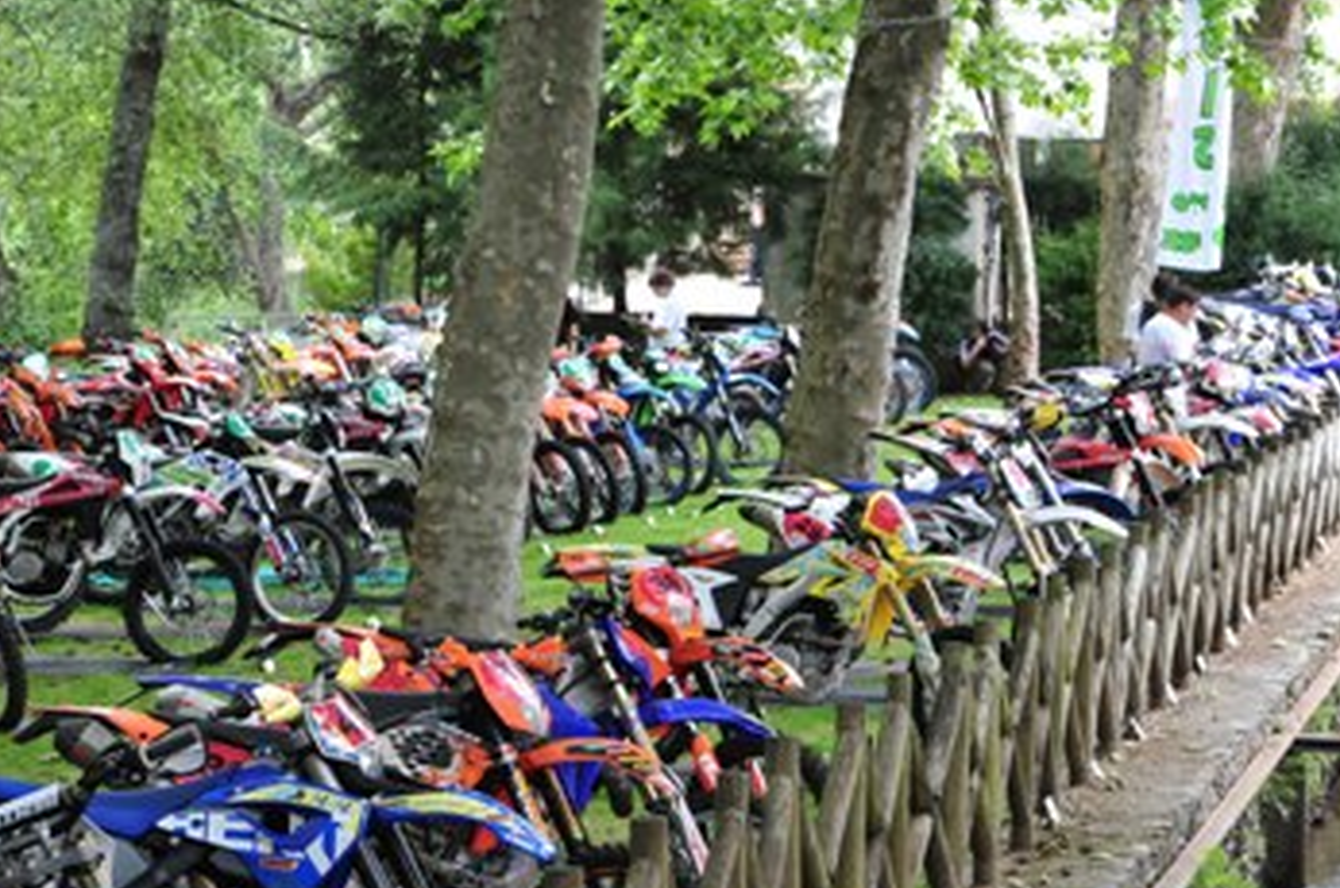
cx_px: 738
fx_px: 5449
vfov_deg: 9.3
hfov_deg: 14.0
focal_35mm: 147
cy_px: 475
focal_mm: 75
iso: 800
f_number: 10
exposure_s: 1/60
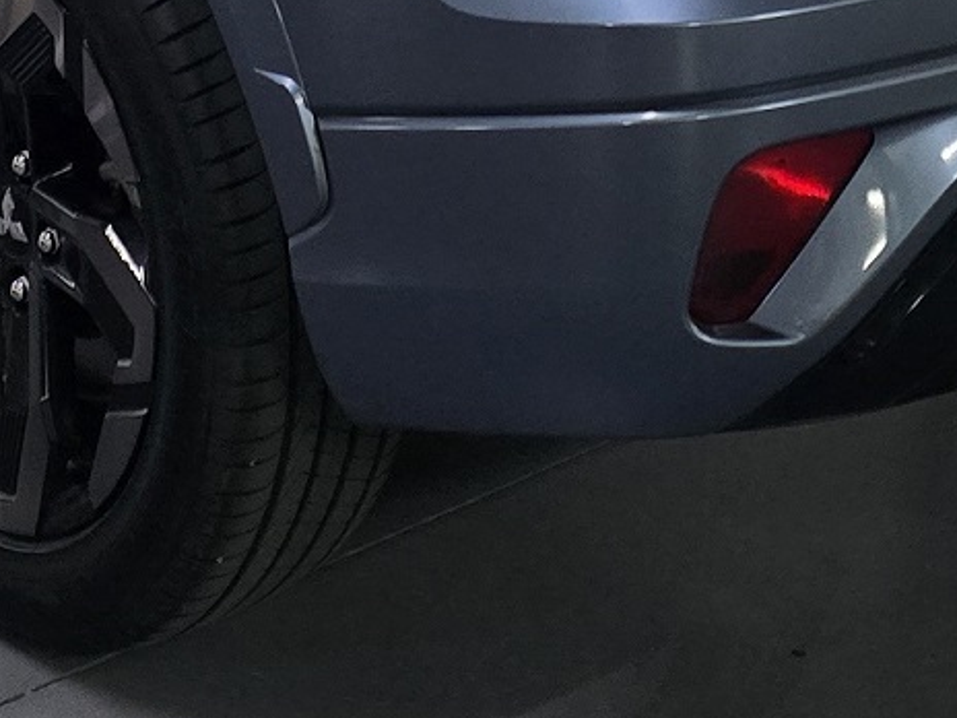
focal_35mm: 119
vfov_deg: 11.4
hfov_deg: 16.6
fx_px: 3290
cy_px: -646
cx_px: 462
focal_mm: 6.3
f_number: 1.7
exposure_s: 1/60
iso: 1000
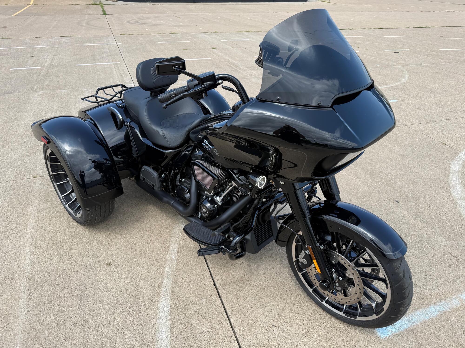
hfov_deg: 71.6
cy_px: 174
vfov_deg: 56.8
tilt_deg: -29.0
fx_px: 322
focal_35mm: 24
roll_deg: -1.7
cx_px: 232
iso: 80
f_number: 1.78
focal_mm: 6.76
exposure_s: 1/2000
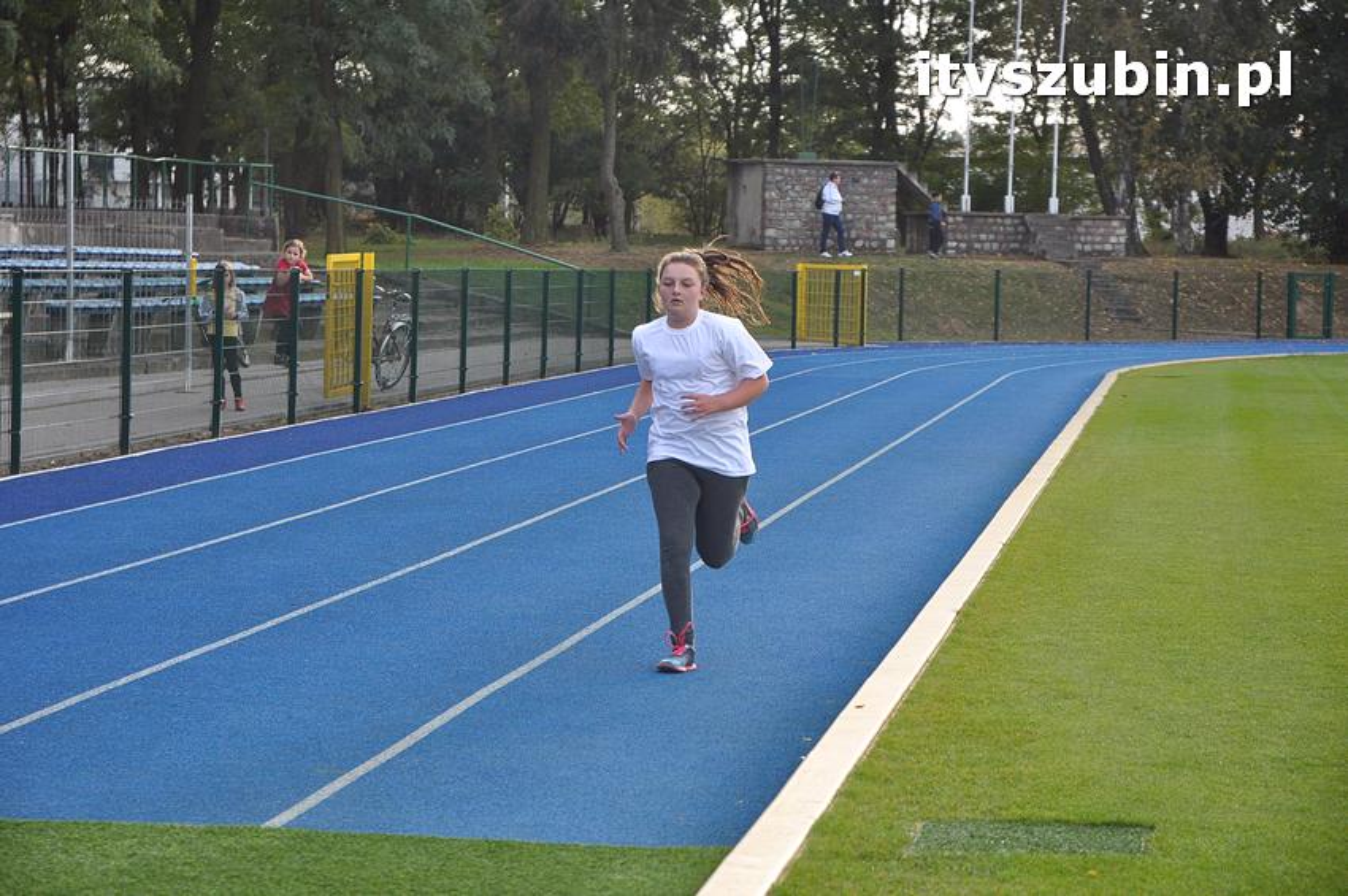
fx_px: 3928
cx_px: 674
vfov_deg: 13.0
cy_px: 448
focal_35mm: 105
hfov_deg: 19.5
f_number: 6.3
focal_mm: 70
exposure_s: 1/640
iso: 640
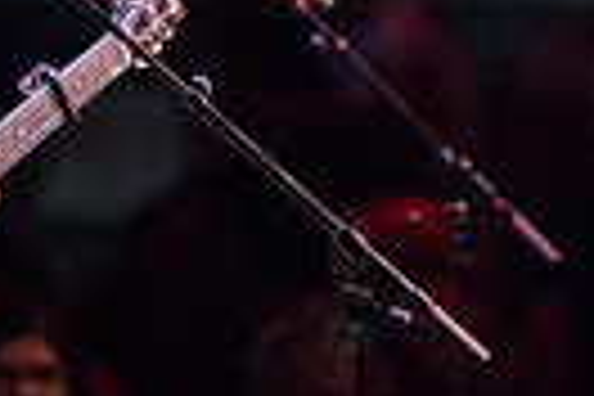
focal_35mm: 877
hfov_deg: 2.3
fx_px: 14469
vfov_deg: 1.6
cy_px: 61
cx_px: -234
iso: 3200
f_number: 2.8
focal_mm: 200
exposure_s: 1/500
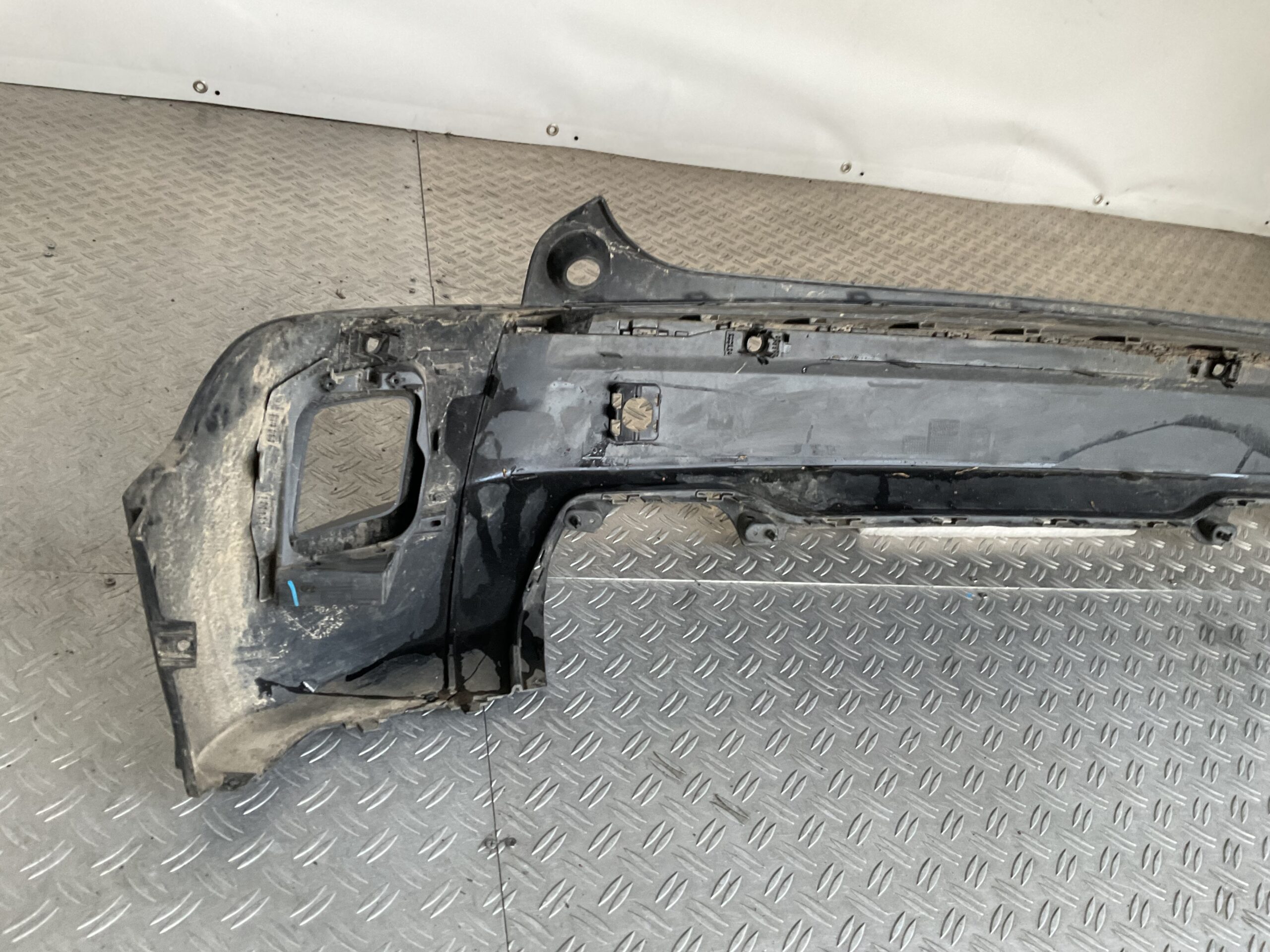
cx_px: 635
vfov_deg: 48.2
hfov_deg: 61.7
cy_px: 476
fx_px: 1064
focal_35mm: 29
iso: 100
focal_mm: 3
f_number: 1.8
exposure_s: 1/60
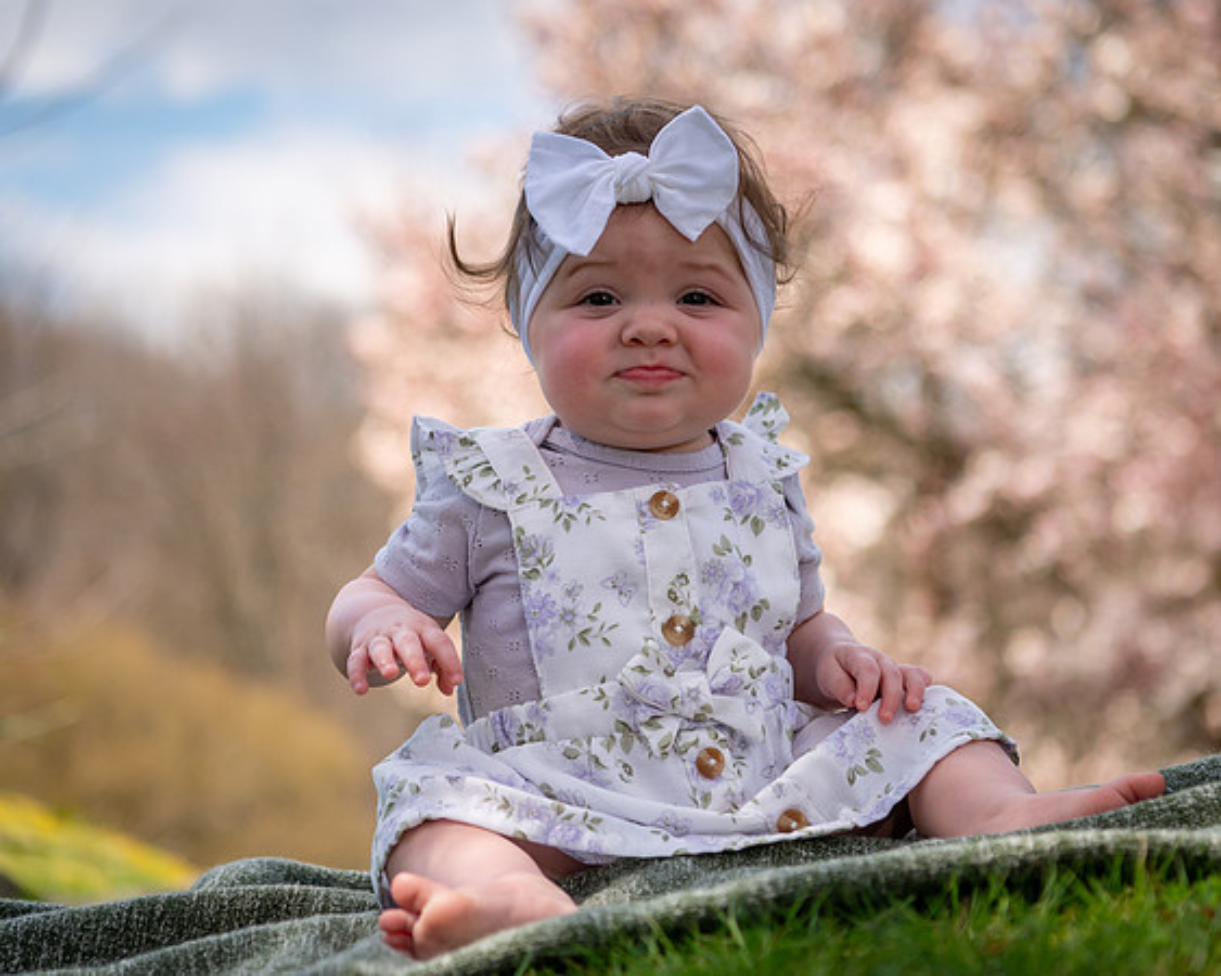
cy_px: 333
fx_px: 3819
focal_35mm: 106
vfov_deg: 14.5
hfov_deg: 18.2
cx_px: 662
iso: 400
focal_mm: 70
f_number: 2.8
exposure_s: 1/8000
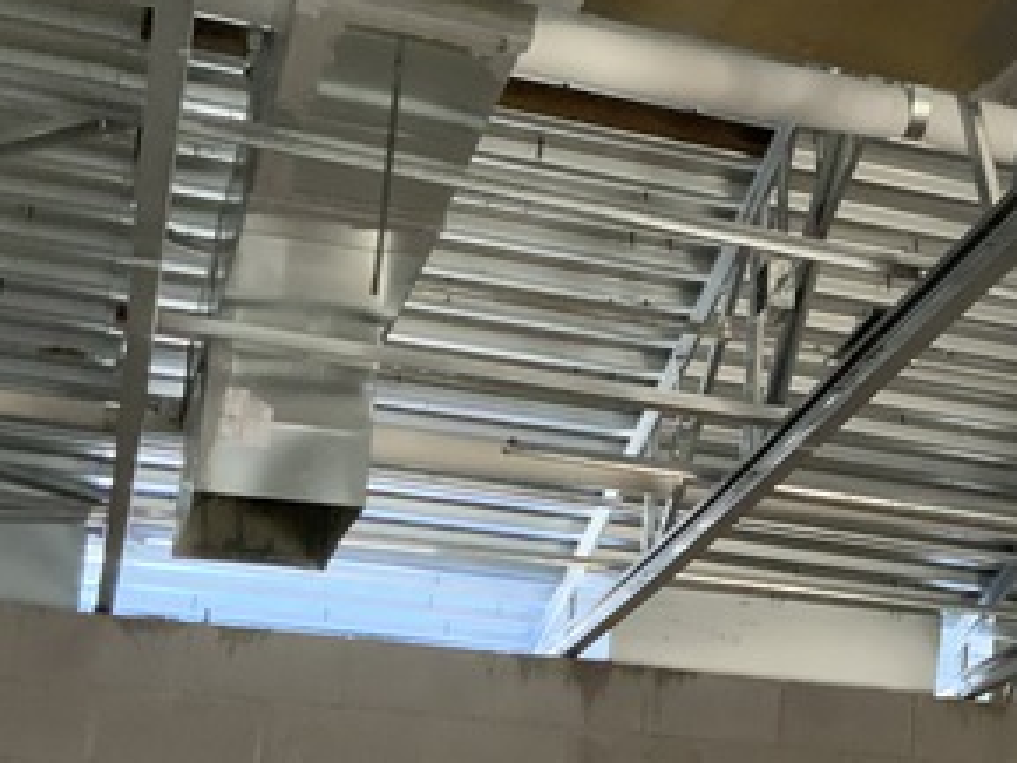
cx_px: 1045
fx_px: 2381
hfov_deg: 23.0
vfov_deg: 18.2
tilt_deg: +17.1
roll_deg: +0.4
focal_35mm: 81
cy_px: 533
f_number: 1.8
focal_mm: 3
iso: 250
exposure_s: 1/60
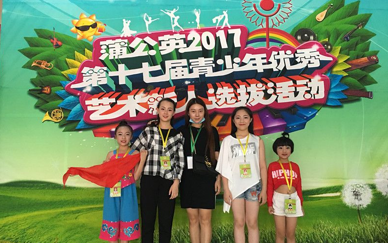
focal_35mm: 31
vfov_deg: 40.6
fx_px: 328
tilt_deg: +8.6
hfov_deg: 61.2
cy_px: 131
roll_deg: -0.3
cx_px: 193
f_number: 2.2
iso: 125
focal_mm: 4.15
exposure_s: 1/17
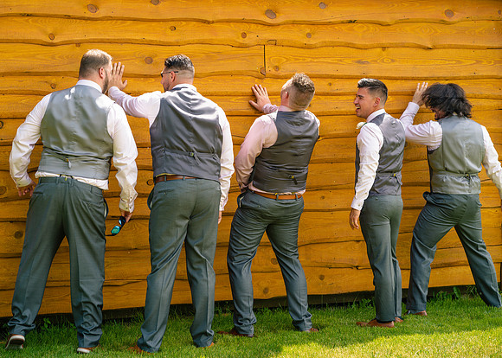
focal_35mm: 92
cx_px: 225
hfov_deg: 21.7
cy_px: 173
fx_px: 1310
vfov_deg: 15.6
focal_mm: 85
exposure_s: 1/200
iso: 100
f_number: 4.5
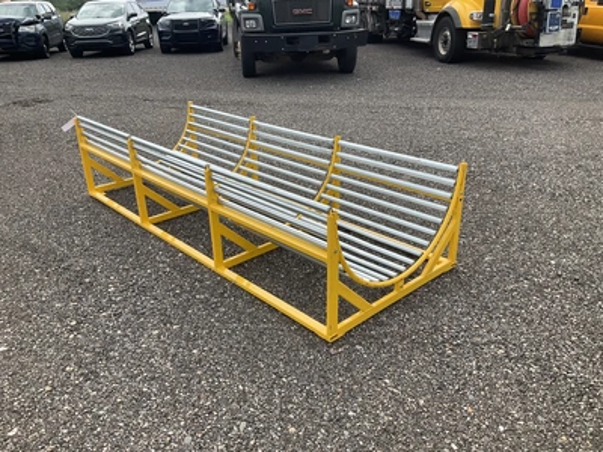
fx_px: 505
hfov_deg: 61.7
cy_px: 226
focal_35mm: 29
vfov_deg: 48.2
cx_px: 302
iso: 25
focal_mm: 3
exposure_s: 1/1279
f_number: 1.8
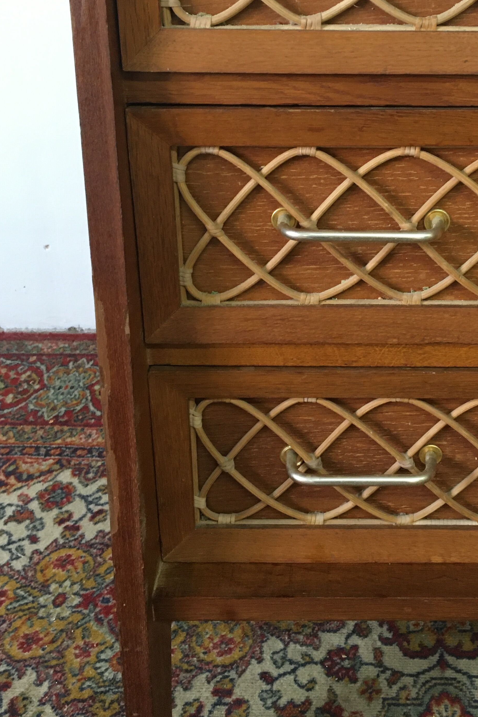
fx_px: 876
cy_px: 222
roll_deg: +0.3
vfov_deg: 43.7
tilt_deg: -21.0
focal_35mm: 44
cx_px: 361
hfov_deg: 30.0
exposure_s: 1/33
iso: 200
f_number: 2.2
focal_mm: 4.15
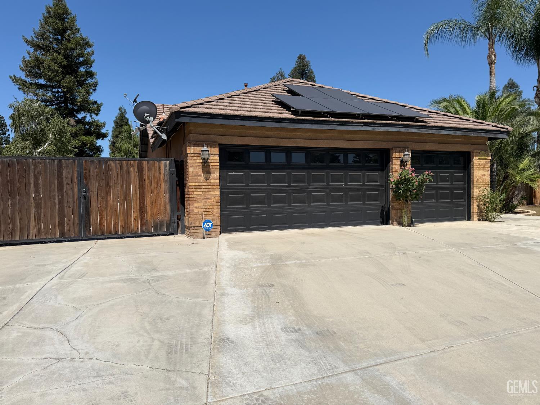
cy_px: 202
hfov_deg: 71.6
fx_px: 374
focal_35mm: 24
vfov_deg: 56.8
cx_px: 270
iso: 80
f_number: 1.78
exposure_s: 1/7353
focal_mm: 6.76
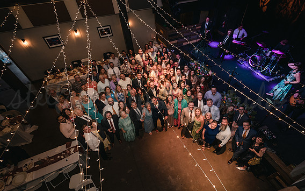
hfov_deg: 90.9
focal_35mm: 18
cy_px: 93
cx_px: 164
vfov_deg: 65.0
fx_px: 150
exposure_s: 1/50
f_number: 4
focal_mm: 16
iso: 1600
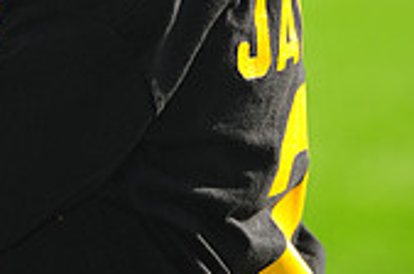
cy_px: -215
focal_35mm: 688
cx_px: 69
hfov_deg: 3.0
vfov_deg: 2.0
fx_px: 7897
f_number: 4
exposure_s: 1/1000
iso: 200
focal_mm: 200
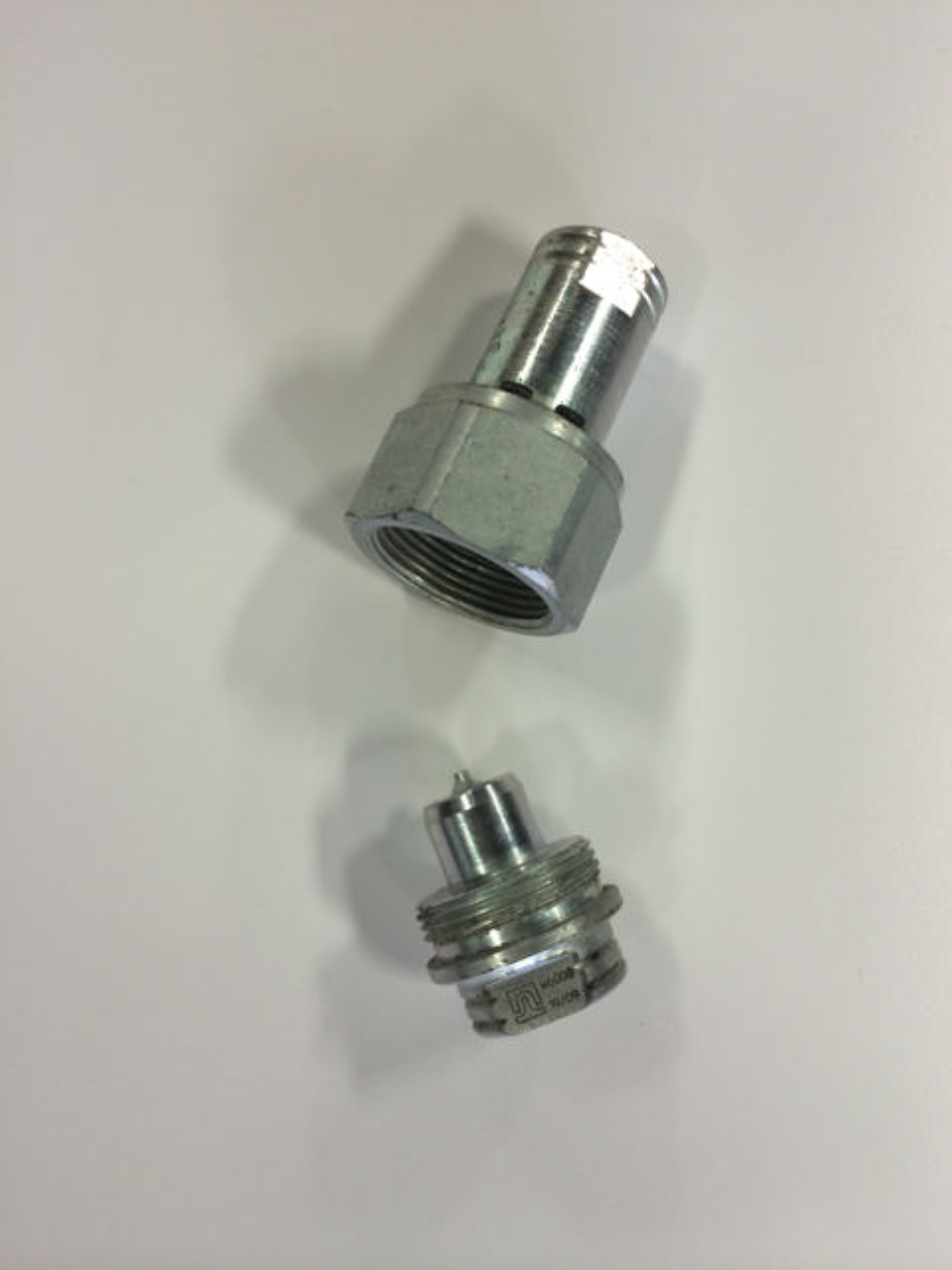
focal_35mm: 30
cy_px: 635
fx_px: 1100
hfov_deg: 46.8
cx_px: 476
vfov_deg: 60.0
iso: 50
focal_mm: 4.12
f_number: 2.2
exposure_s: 1/40
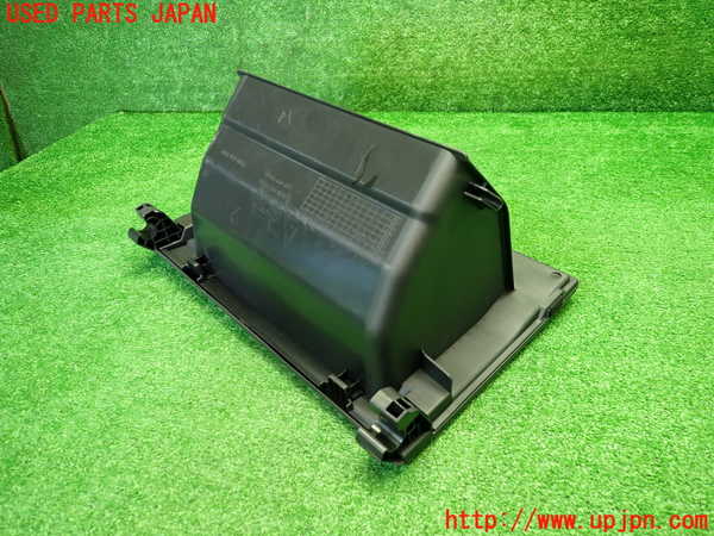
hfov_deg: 69.4
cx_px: 357
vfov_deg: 54.9
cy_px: 268
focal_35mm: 25
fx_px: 516
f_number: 2
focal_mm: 4.5
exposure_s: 1/30
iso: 320
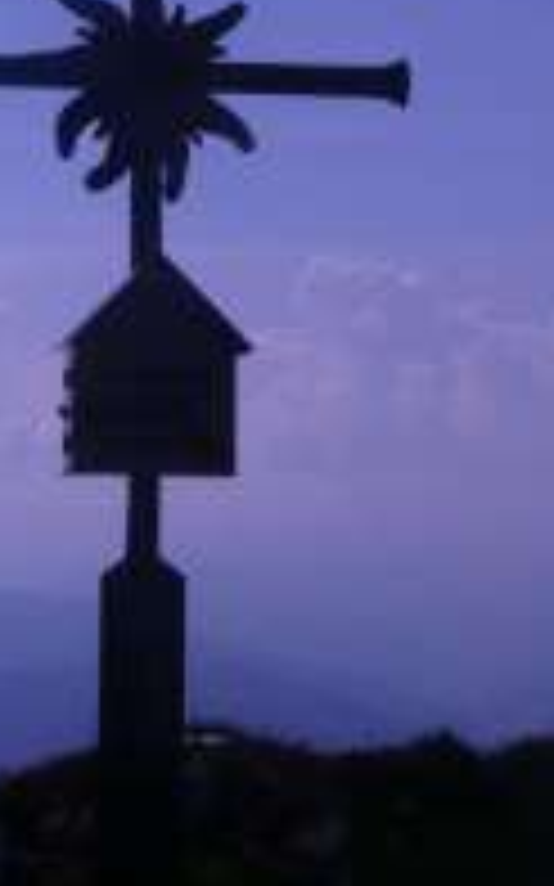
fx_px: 2345
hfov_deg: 13.5
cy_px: 324
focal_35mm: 97
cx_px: 189
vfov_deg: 21.4
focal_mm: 9
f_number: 8
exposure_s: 1/1000
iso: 80
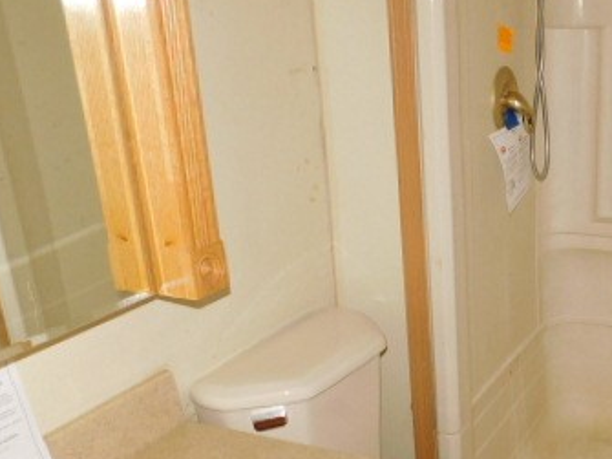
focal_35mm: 44
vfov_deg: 32.6
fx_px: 778
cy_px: 298
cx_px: 541
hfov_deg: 40.0
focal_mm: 4
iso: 200
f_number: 3
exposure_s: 1/30
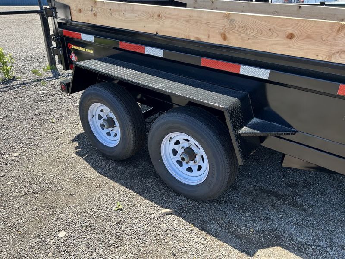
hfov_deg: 67.3
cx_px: 172
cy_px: 130
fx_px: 259
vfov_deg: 53.1
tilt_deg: -27.1
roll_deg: +0.2
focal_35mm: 26
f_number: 1.5
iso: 50
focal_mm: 5.7
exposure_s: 1/1029
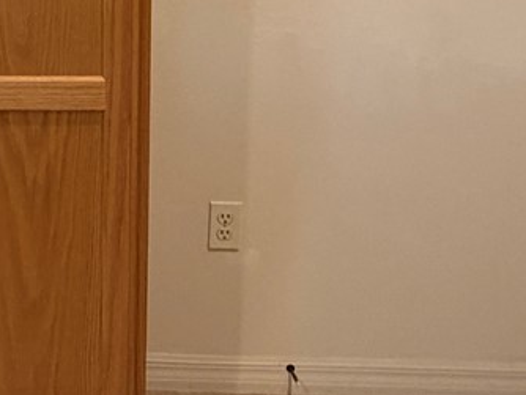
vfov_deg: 20.8
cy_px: -50
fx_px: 1019
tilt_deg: -12.1
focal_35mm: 67
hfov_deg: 27.4
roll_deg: +1.1
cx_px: 11
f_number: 2.2
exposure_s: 1/60
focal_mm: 2.22
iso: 320
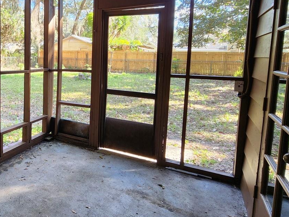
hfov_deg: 62.8
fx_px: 209
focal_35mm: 25
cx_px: 53
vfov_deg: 54.1
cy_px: 78
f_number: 2.2
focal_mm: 2.2
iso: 125
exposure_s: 1/60
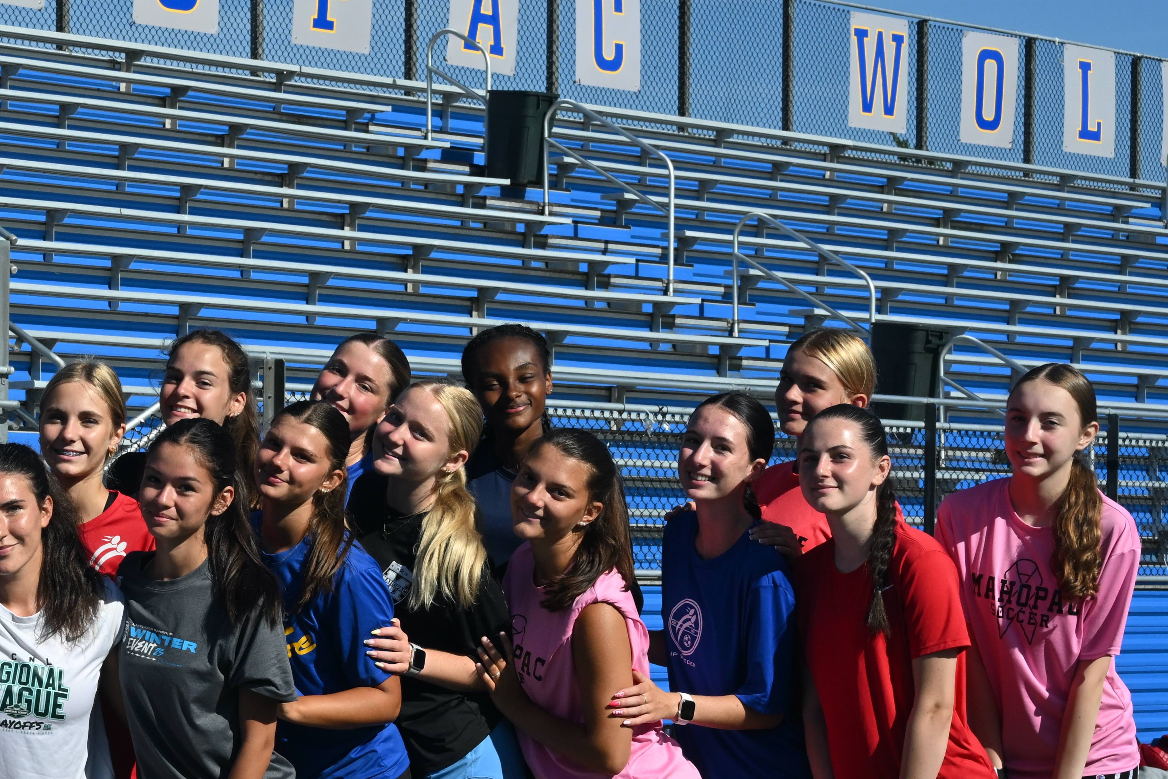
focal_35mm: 117
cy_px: 641
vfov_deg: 11.7
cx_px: 100
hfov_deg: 17.2
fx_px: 3796
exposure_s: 1/640
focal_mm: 50
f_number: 13
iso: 400
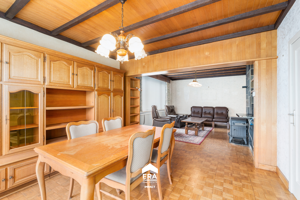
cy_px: 100
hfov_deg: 95.0
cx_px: 150
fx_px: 137
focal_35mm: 16
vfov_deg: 72.1
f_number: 11
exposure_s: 1/100
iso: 250
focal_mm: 16.5
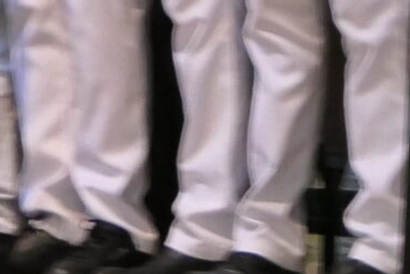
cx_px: 231
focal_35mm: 898
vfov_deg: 1.5
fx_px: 10231
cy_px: -533
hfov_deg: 2.3
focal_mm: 48.3
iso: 1600
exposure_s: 1/15
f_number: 4.2
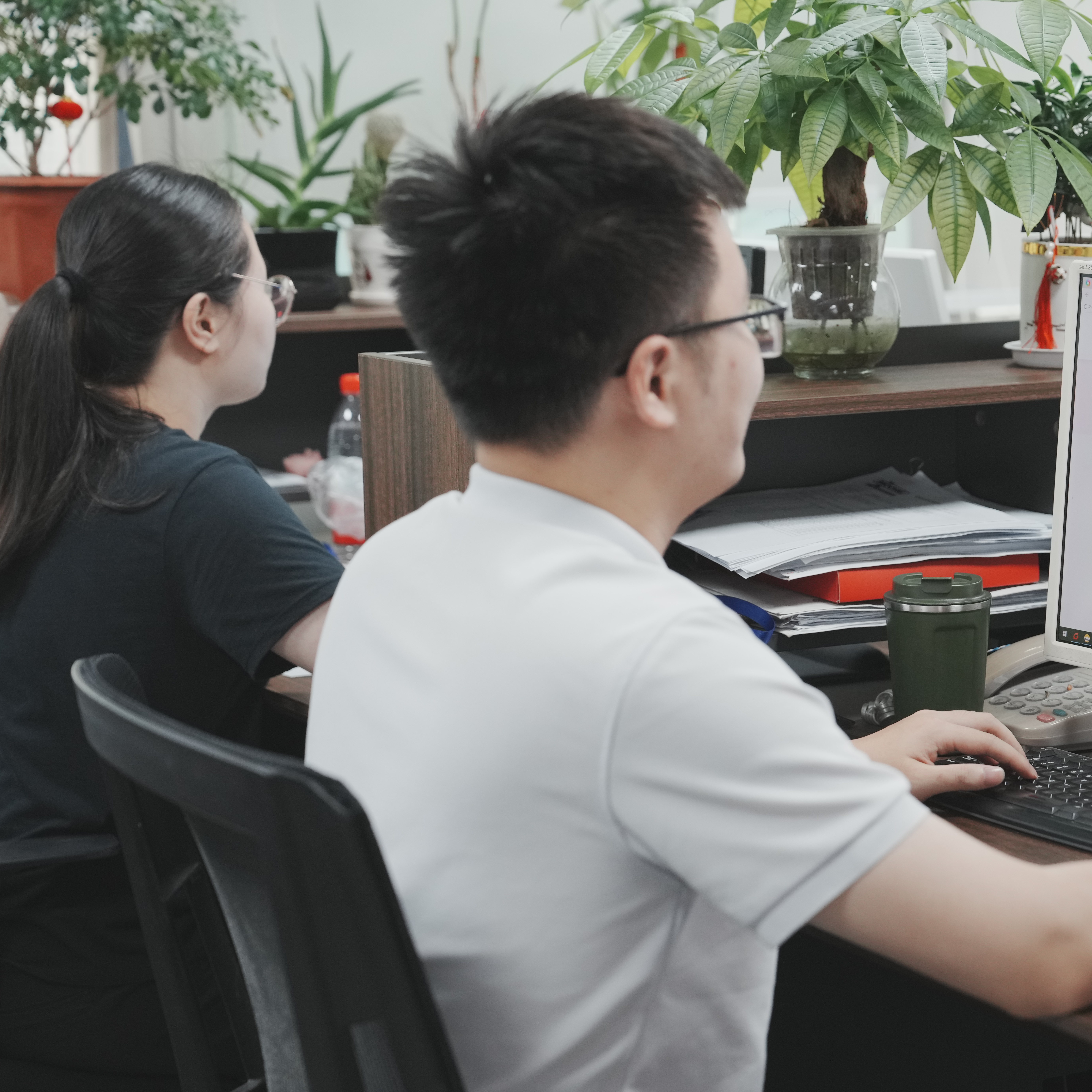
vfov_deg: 18.7
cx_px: 833
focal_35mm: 93
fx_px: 3319
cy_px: 562
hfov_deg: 18.6
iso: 1250
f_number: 4
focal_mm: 70
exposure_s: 1/125
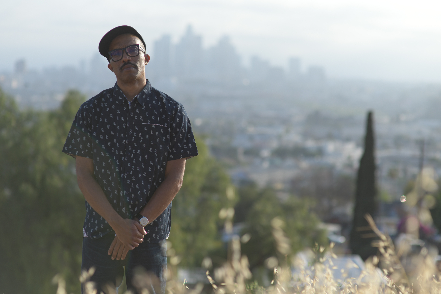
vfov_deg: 16.1
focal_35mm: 85
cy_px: 147
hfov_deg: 23.9
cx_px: 220
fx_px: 1041
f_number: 2.8
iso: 320
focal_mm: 85
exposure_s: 1/5000
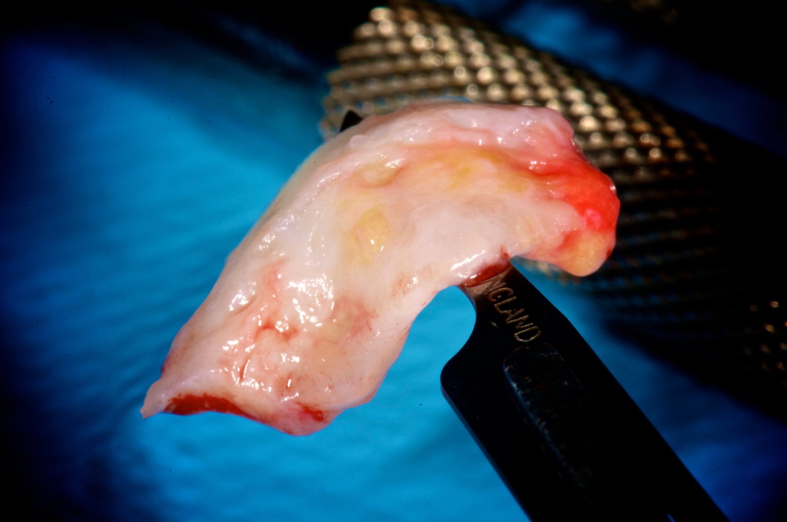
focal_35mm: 158
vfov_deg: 8.7
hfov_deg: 13.1
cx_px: 394
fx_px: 3438
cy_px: 261
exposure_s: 1/80
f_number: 40
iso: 200
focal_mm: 105
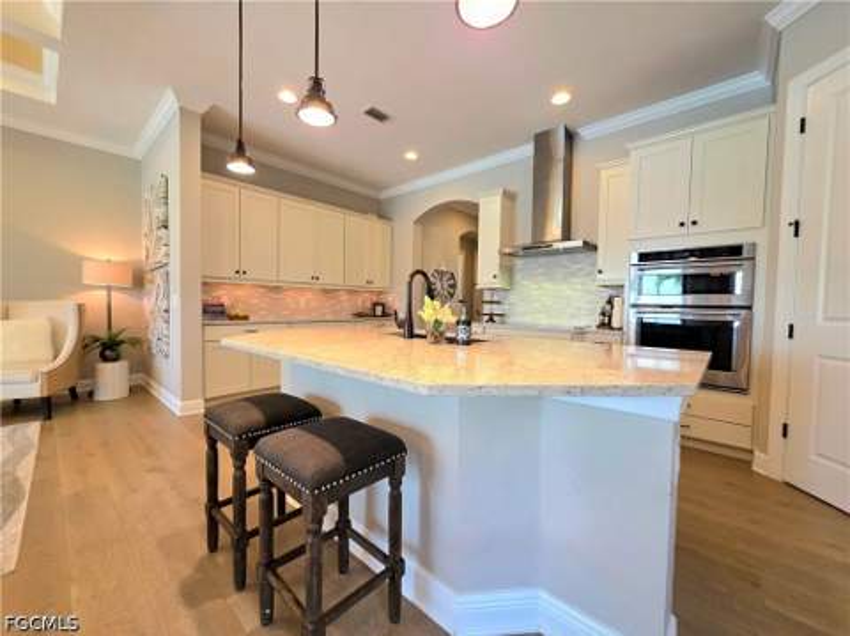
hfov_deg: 106.2
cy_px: 318
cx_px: 425
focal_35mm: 13
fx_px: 319
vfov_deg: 89.8
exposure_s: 1/120
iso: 250
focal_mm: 2.2
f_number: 1.9
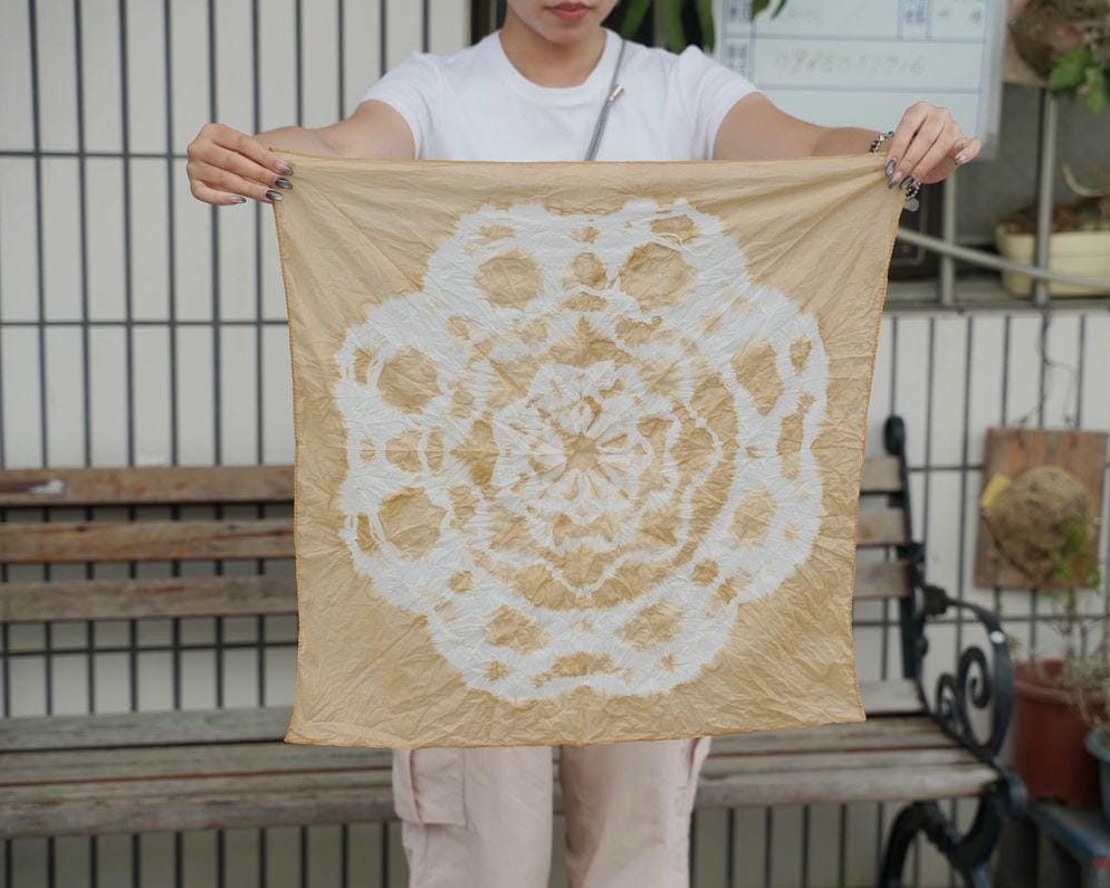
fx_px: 2792
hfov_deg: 22.5
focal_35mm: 85
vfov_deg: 18.1
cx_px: 589
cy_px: 445
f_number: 4.5
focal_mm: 75
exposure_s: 1/200
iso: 100
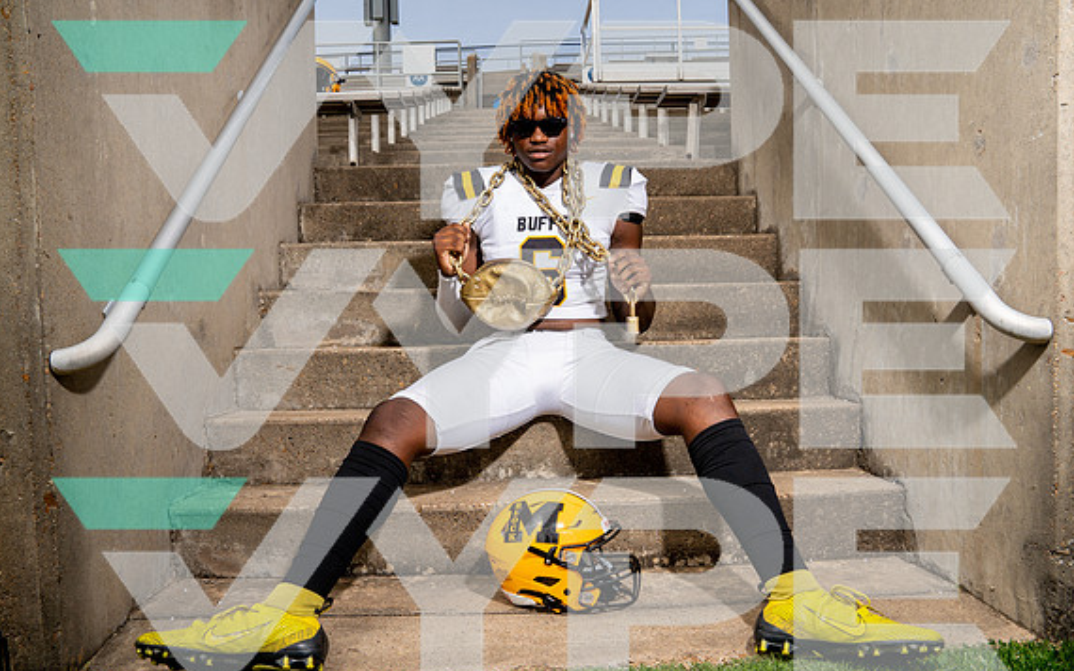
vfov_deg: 44.5
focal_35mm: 28
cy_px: 350
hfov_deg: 66.5
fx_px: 819
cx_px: 537
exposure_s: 1/250
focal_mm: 27
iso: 100
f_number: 8
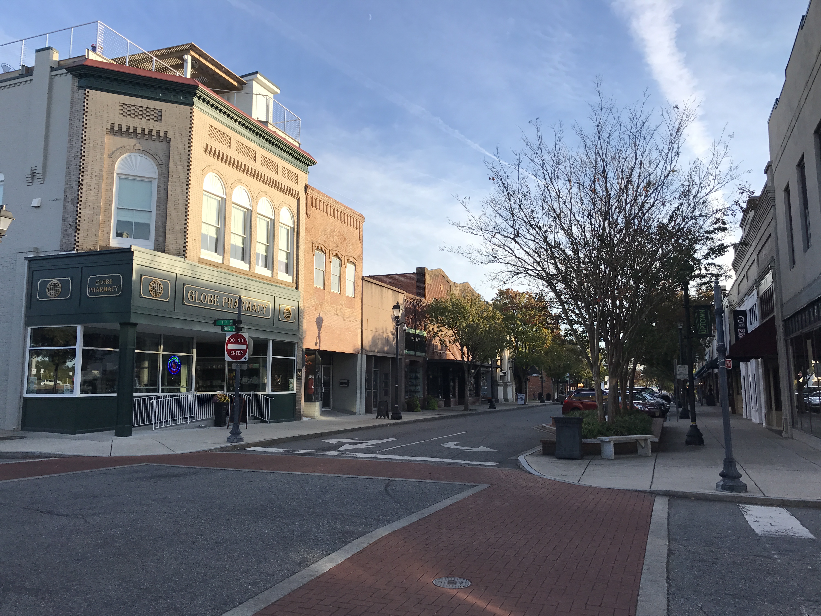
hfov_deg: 63.4
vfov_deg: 49.7
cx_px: 410
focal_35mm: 28
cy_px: 308
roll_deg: -0.9
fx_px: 664
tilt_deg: +9.1
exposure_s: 1/1244
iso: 20
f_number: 1.8
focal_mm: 3.99
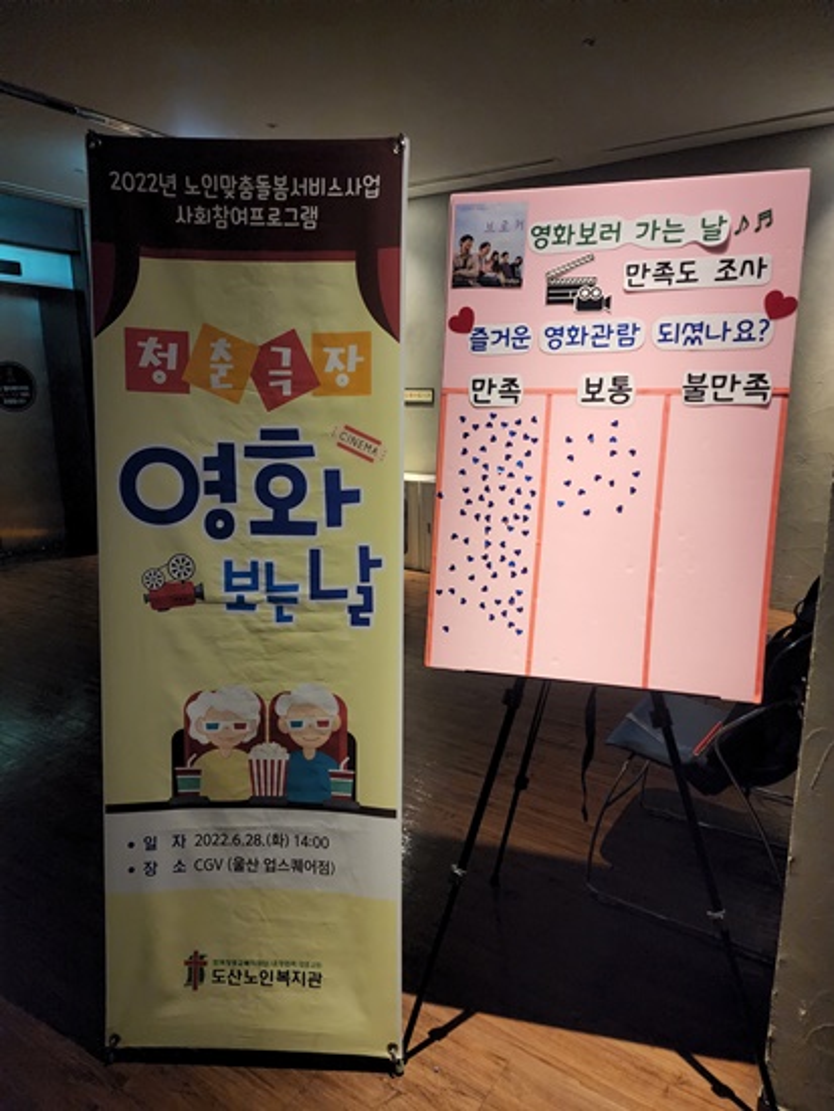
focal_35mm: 23
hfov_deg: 58.9
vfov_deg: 73.9
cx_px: 417
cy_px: 556
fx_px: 738
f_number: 1.8
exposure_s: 1/120
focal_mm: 6.4
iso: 1000
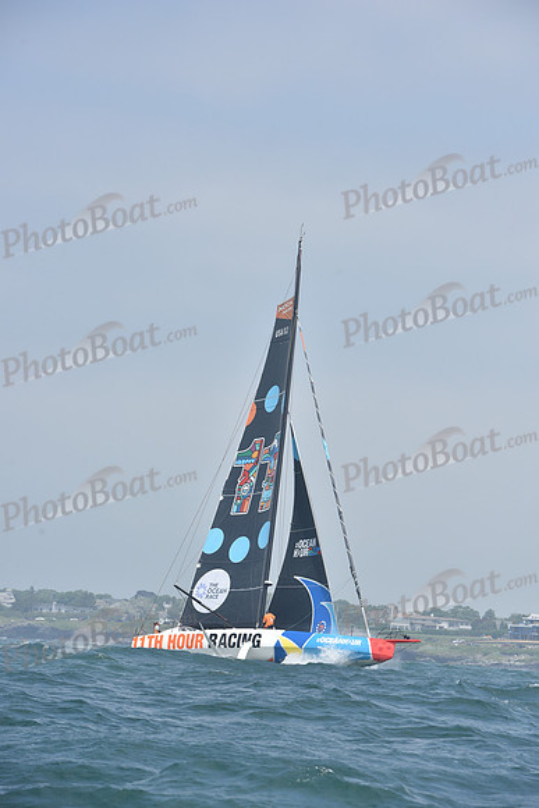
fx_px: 3591
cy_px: 404
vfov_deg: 12.8
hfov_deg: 8.6
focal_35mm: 160
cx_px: 270
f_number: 9
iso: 320
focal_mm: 160
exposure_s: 1/1000
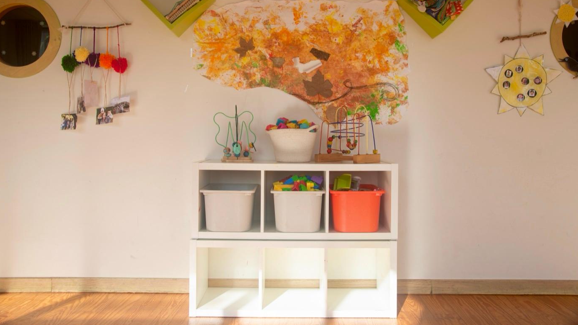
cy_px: 130
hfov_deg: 61.0
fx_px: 491
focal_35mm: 32
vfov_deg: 36.6
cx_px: 285
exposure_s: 1/50
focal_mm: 30
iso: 100
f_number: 5.6
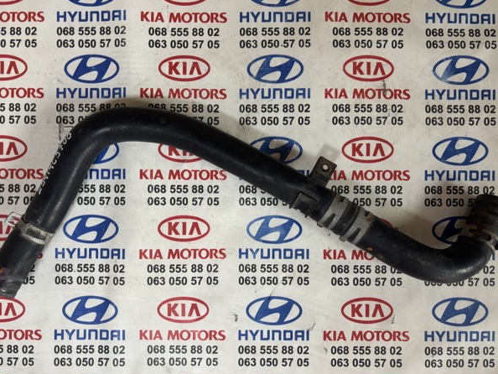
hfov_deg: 63.4
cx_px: 250
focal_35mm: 28
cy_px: 195
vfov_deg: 49.8
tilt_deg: -89.5
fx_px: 403
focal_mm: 5.96
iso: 320
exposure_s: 1/60
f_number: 1.6
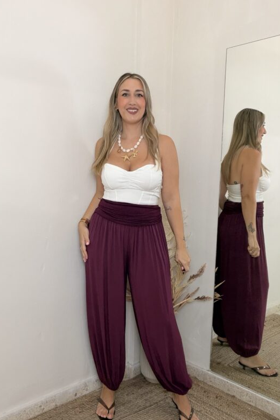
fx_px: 373
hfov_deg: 41.1
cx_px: 146
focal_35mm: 32
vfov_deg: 58.7
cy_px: 215
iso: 125
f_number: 1.9
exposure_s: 1/60
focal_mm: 2.71
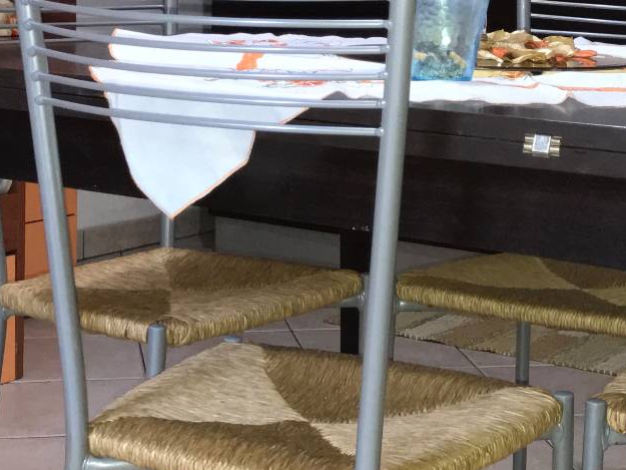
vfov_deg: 17.1
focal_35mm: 86
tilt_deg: -7.9
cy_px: 144
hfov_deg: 22.6
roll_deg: -1.1
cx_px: 429
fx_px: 1556
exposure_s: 1/33
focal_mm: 3.99
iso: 80
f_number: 1.8
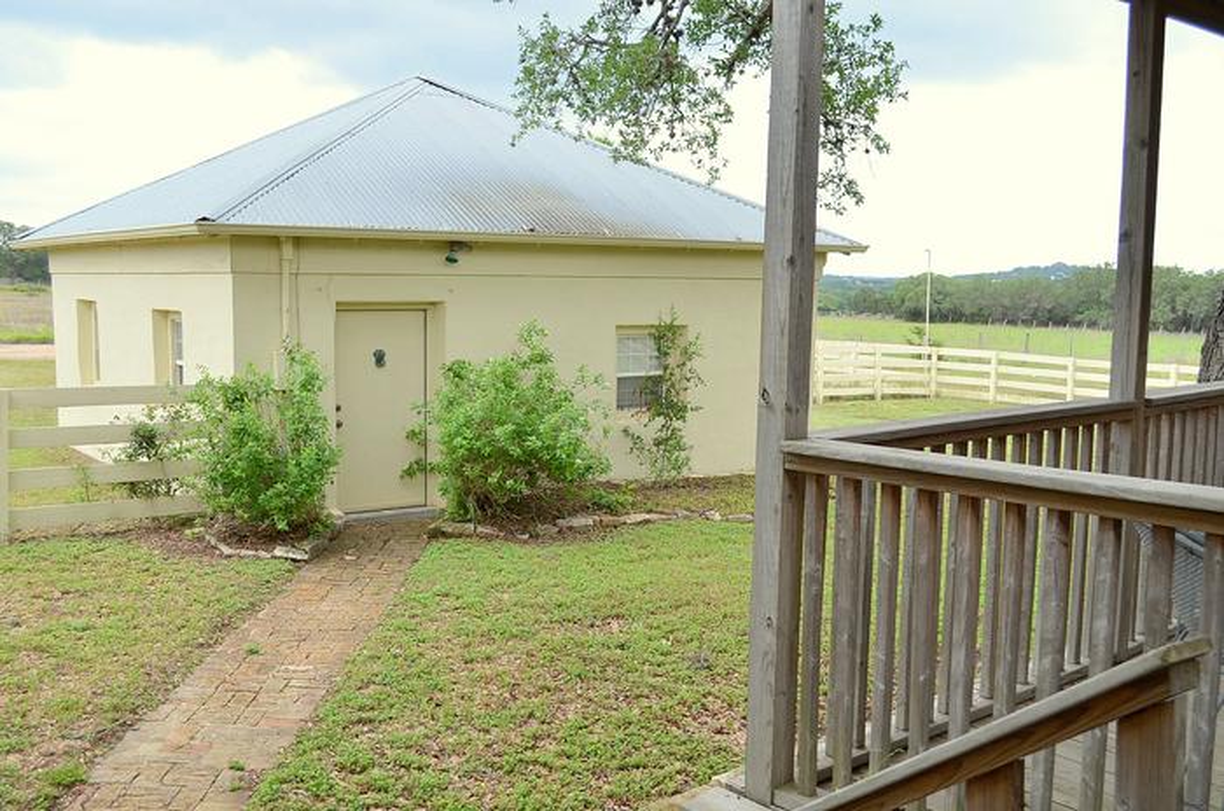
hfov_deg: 57.3
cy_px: 406
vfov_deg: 39.8
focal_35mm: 33
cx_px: 612
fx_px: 1120
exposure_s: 1/160
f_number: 6.3
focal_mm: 22
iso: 125
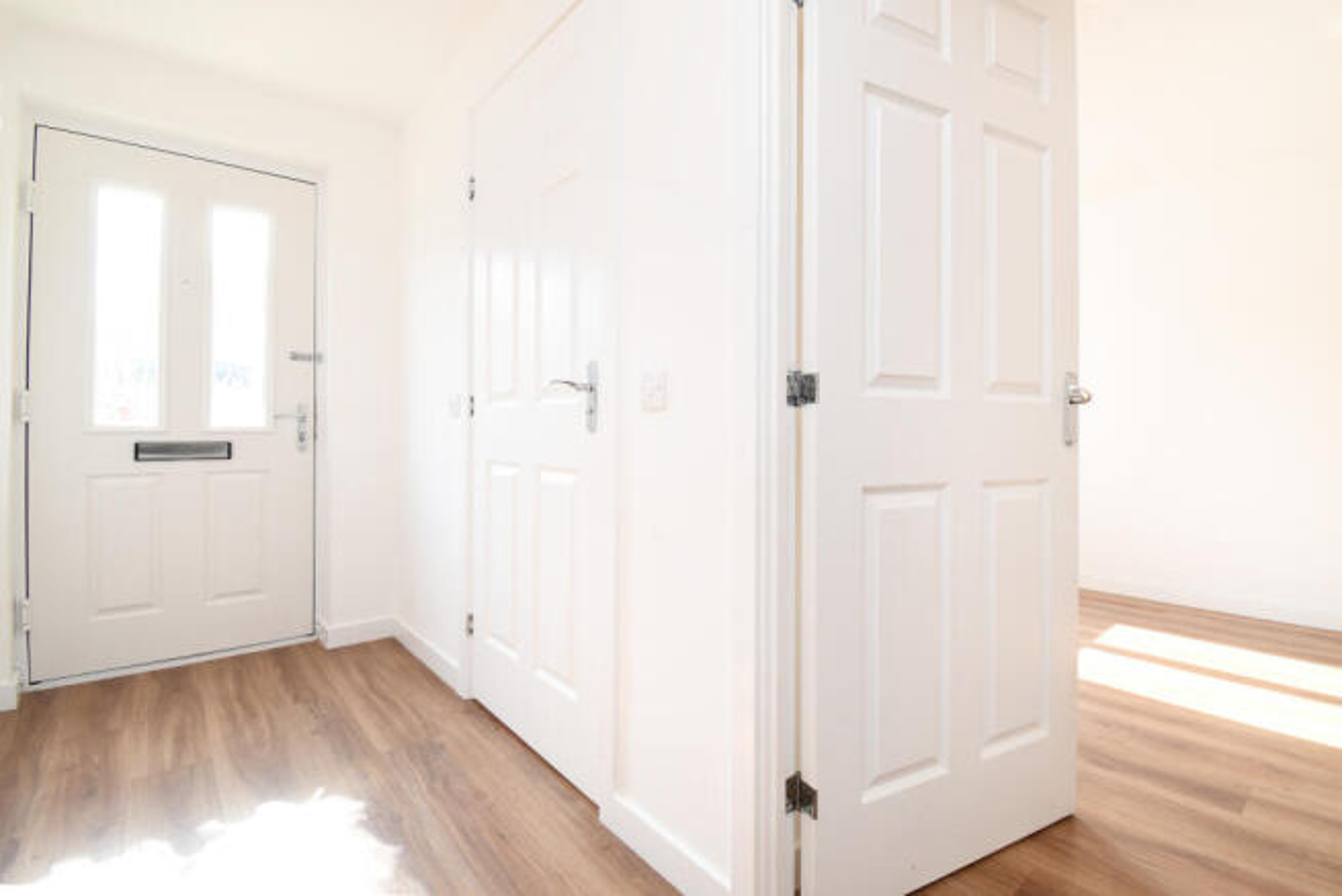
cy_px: 448
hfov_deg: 100.4
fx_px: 559
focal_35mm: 15
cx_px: 671
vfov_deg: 77.4
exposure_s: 1/20
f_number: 10
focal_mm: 10
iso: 250
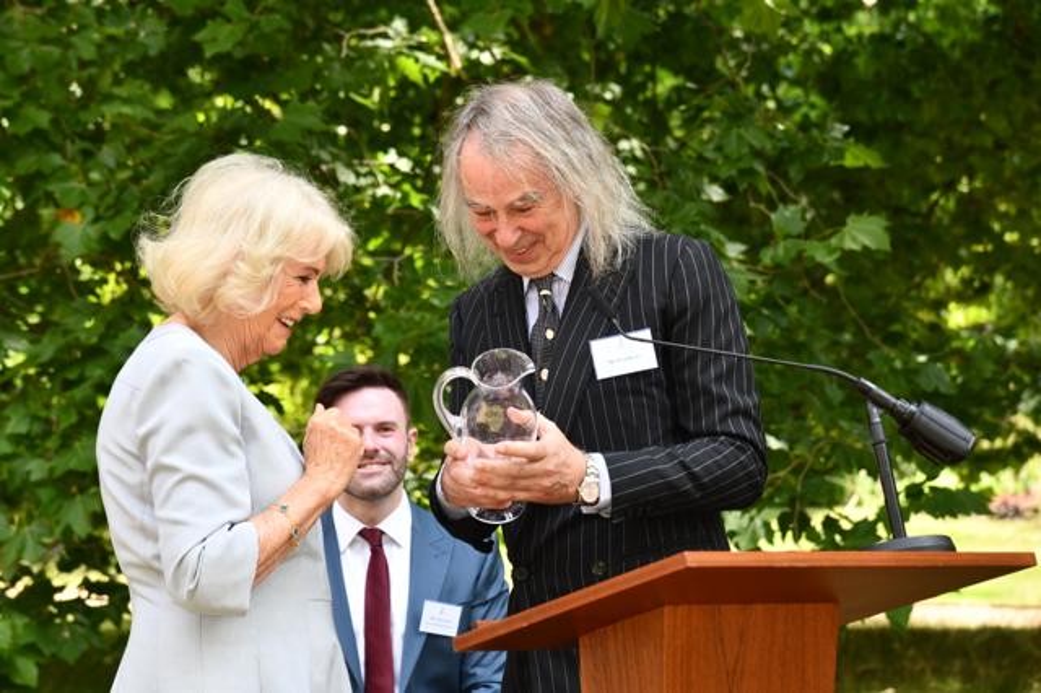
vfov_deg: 11.4
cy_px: 346
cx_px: 520
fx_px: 3468
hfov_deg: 17.1
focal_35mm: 120
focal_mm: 120
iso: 800
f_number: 8
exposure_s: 1/250
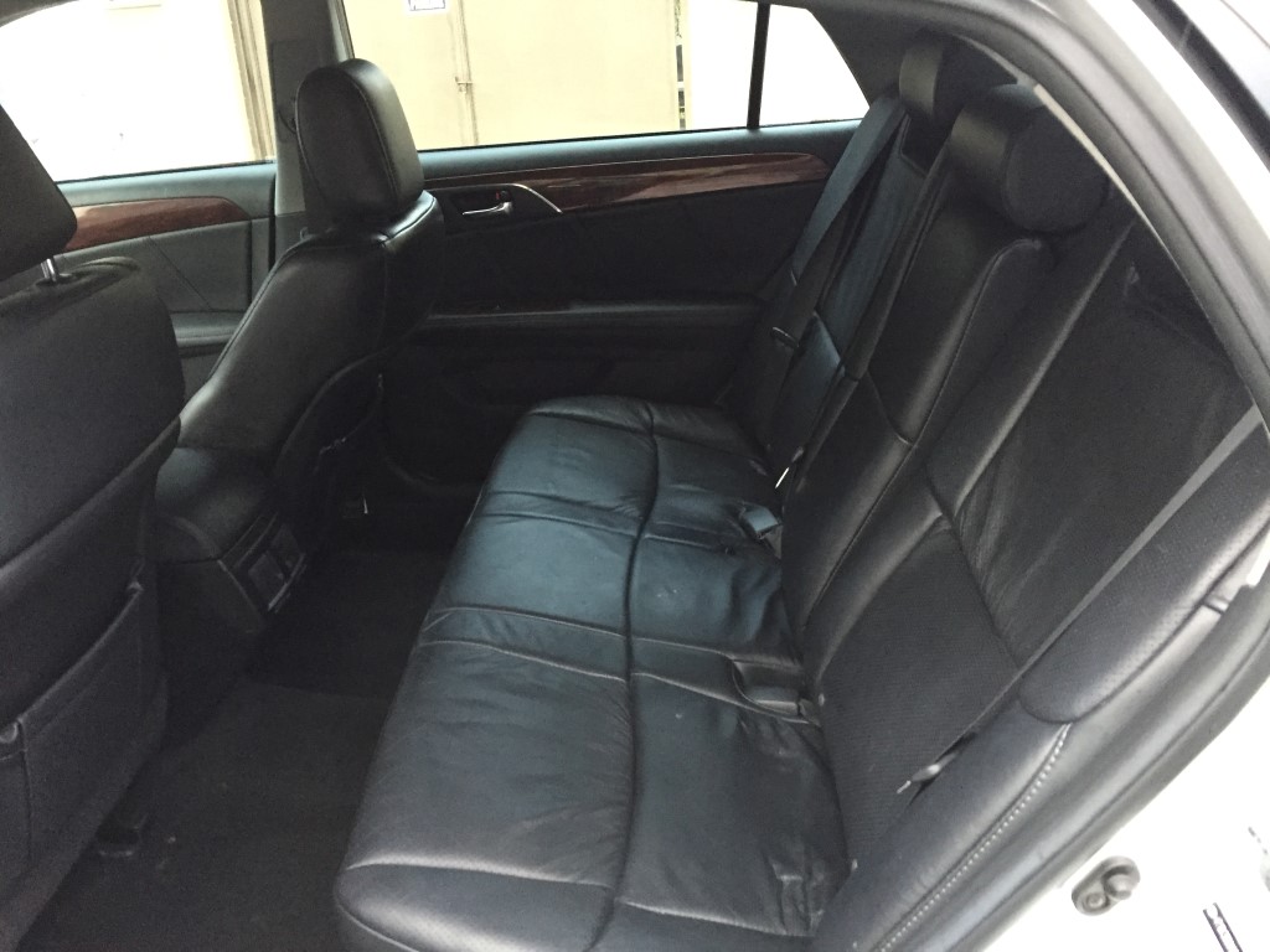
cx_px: 635
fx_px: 1064
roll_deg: +2.6
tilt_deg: -19.3
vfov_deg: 48.2
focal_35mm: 29
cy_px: 476
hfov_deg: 61.7
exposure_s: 1/30
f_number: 2.2
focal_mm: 4.15
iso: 250
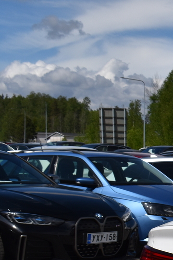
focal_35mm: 104
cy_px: 253
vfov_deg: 19.2
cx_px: 347
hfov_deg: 11.8
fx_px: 746
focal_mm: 23
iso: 200
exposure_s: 1/1500
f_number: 9.5
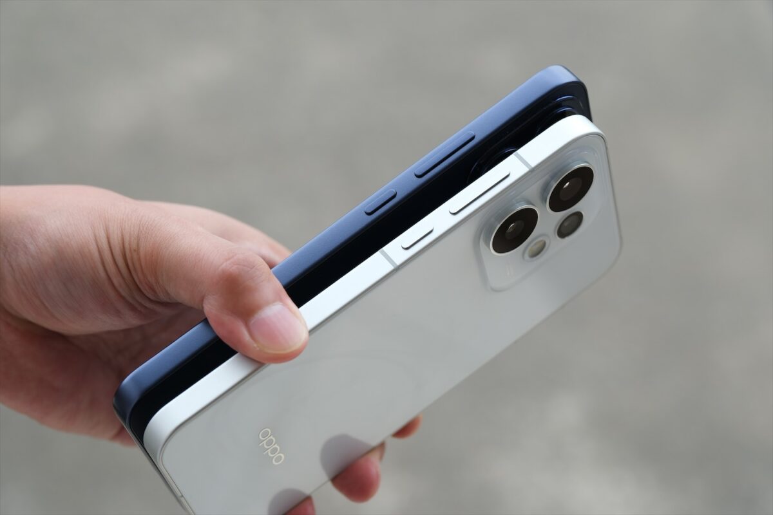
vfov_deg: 16.5
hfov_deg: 24.5
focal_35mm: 83
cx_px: 386
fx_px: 1782
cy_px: 258
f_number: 4.5
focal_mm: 55
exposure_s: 1/240
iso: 160
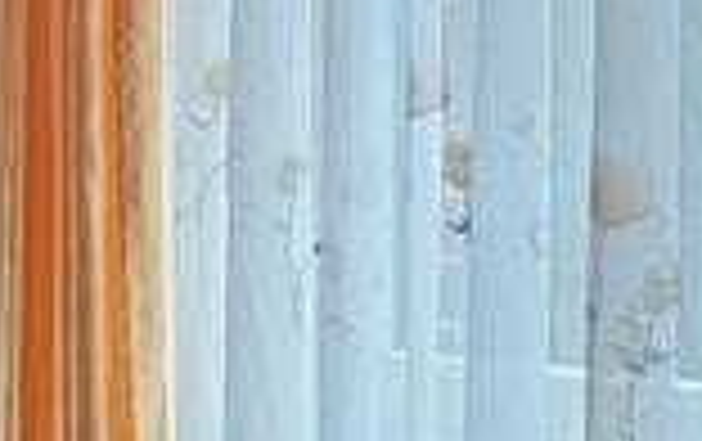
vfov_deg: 8.4
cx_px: -1174
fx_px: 2989
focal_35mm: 156
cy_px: 234
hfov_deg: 10.7
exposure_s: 1/100
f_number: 1.8
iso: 160
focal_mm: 5.4
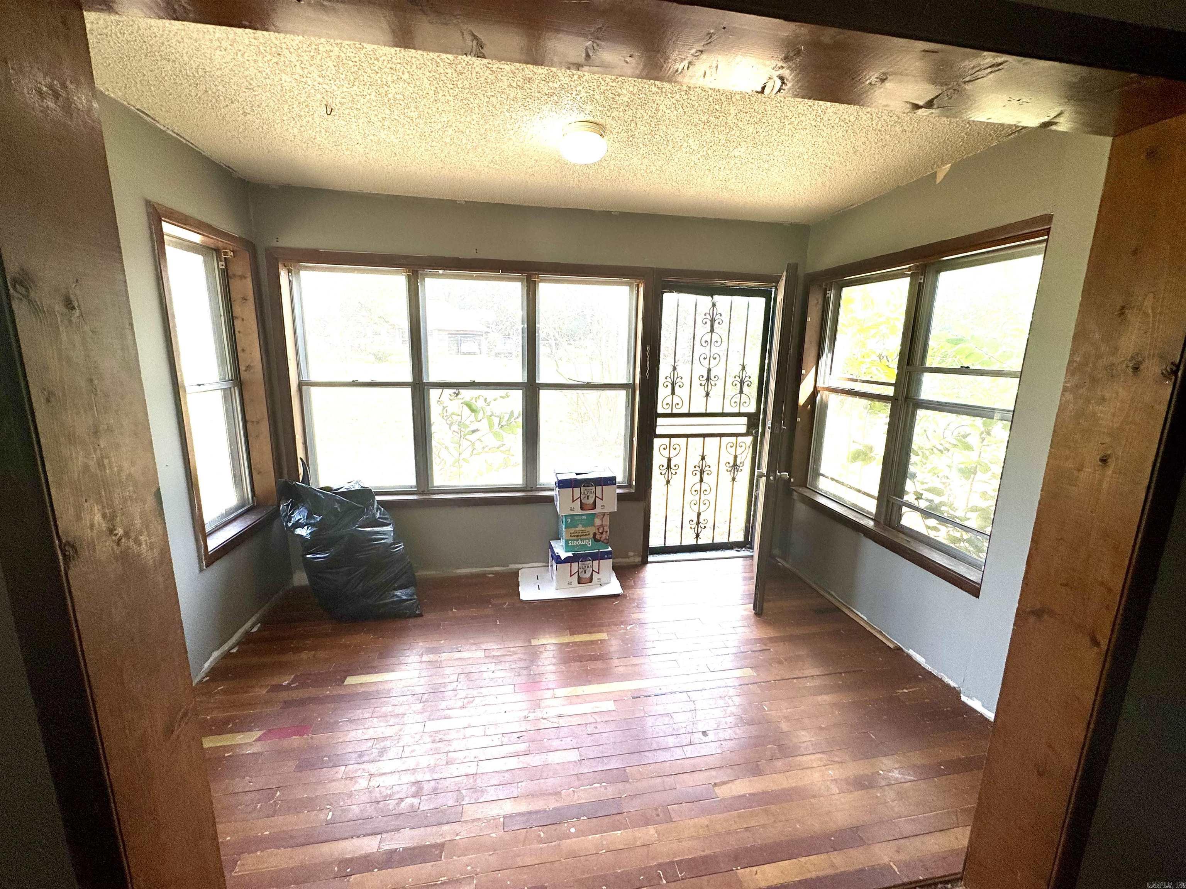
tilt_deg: -9.7
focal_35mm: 14
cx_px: 593
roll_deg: -0.3
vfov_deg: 85.7
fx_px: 480
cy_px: 444
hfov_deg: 102.1
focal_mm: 2.22
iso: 40
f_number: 2.2
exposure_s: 1/346
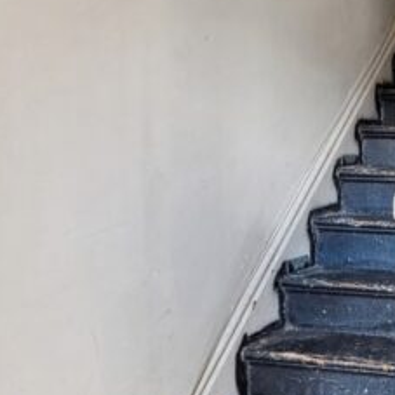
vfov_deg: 35.2
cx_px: 494
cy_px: 159
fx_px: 620
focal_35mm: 48
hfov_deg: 29.5
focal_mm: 16
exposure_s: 1/30
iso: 2000
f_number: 6.3
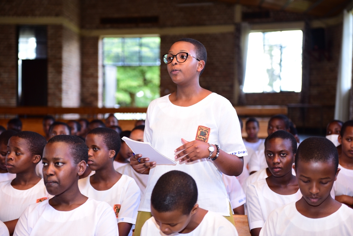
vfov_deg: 19.5
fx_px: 687
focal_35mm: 70
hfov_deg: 28.8
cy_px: 118
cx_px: 176
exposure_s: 1/125
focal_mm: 70
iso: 800
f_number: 2.8
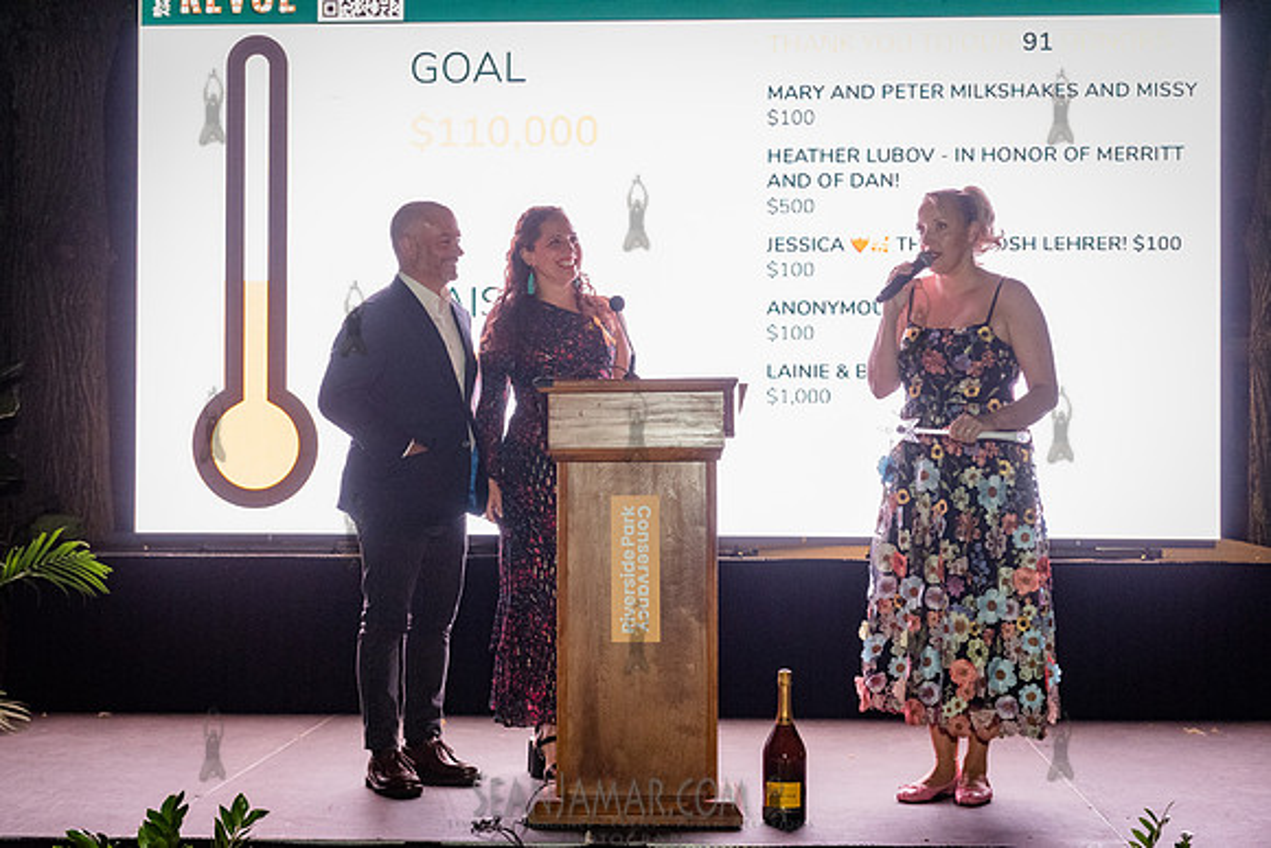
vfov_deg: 24.1
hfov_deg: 35.4
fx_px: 1990
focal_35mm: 56
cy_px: 424
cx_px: 636
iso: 6400
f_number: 3.5
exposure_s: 1/250
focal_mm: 56
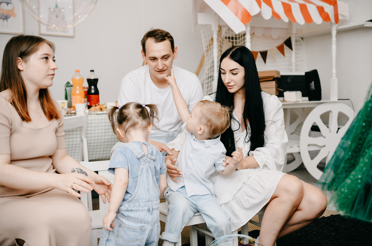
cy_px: 116
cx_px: 195
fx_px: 499
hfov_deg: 40.9
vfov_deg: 27.6
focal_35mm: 48
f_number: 3.5
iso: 160
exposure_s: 1/160
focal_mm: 46
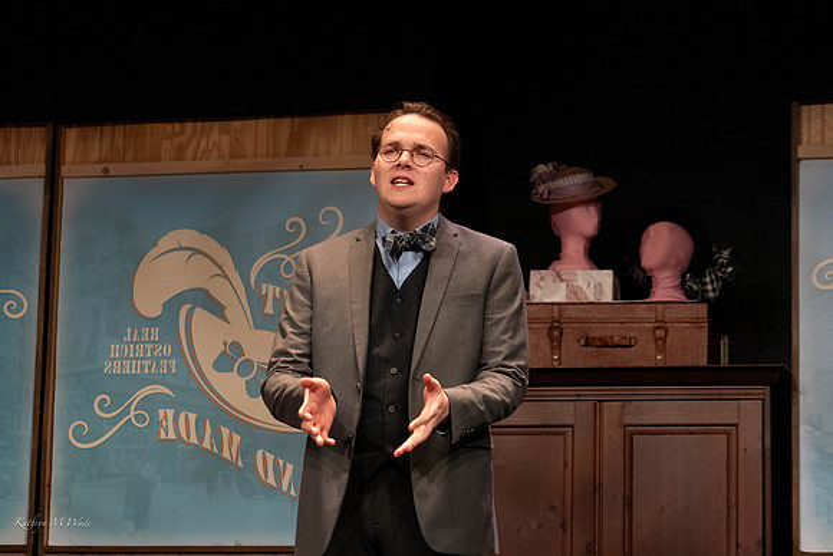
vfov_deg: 12.0
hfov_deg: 17.9
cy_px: 278
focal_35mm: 114
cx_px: 416
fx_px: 2645
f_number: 6.3
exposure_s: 1/400
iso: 4000
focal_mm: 110
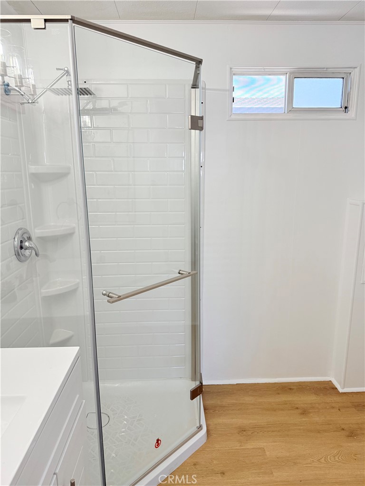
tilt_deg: -9.0
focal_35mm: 24
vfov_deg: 71.6
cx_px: 182
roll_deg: +0.4
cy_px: 243
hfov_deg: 56.8
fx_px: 337
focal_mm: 6.76
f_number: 1.78
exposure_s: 1/233
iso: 125
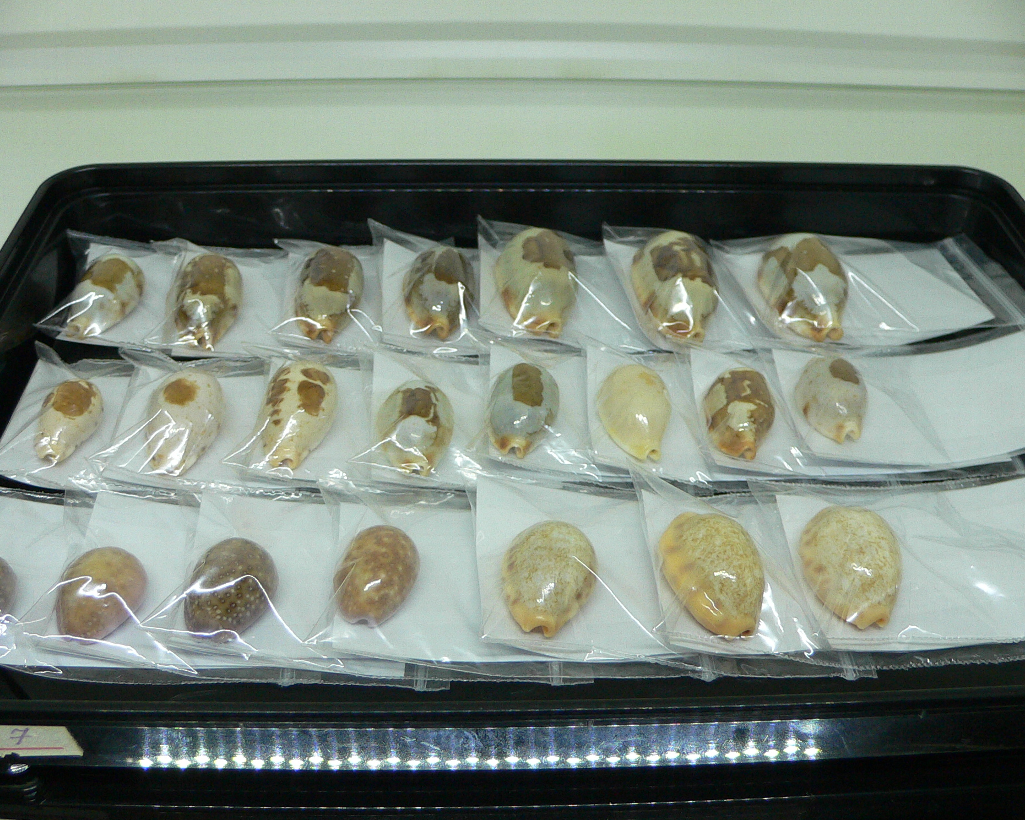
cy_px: 409
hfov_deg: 49.1
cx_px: 490
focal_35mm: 37
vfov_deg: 40.1
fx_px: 1122
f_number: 2.8
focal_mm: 4.6
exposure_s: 1/60
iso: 150
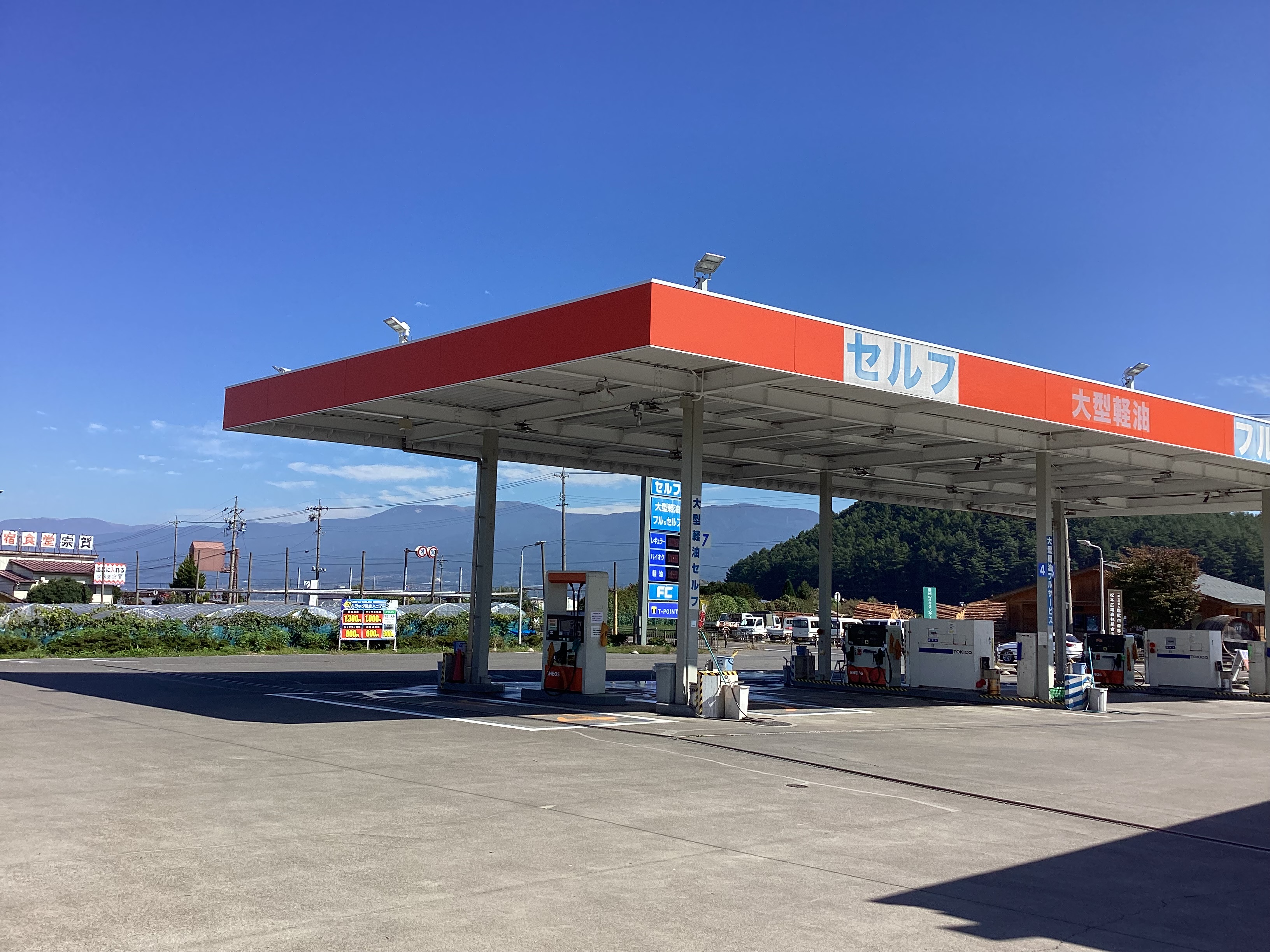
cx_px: 635
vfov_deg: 45.4
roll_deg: -0.6
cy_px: 476
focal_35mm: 31
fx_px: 1137
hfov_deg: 58.4
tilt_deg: +4.7
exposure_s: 1/1314
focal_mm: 3.3
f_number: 2.4
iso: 25
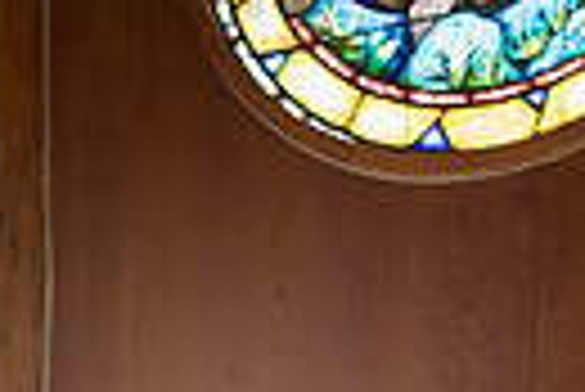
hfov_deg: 24.4
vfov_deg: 12.2
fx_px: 1350
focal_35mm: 83
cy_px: 1009
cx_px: 225
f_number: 2.8
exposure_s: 1/80
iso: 800
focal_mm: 24
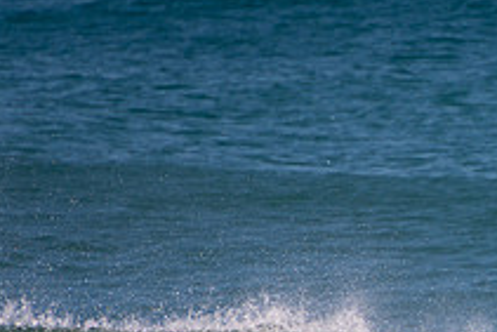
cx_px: 660
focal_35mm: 1649
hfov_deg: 1.2
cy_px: 423
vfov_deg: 0.8
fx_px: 22780
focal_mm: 400
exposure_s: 1/1250
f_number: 5.6
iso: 200
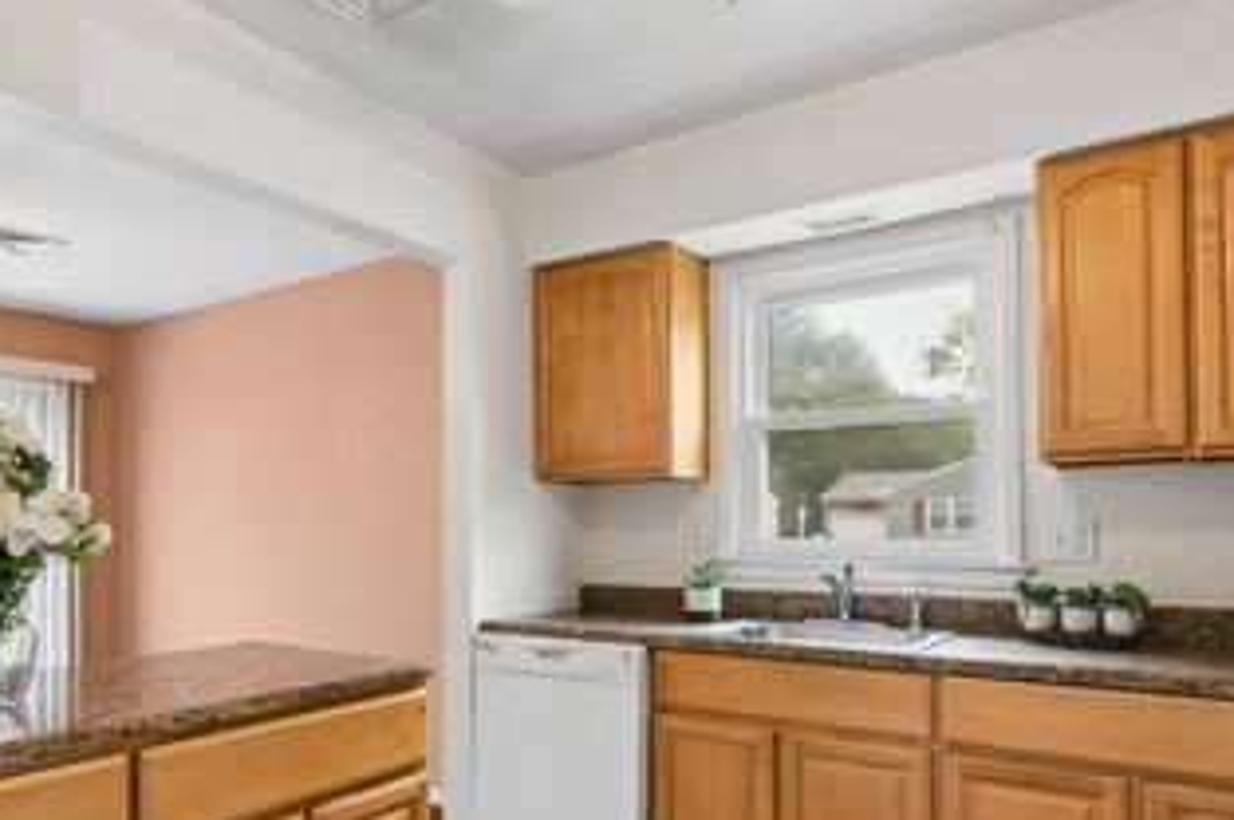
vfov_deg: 52.9
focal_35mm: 24
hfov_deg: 73.4
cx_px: 528
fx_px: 822
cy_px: 455
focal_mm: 15
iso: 800
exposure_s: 1/25
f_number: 7.1
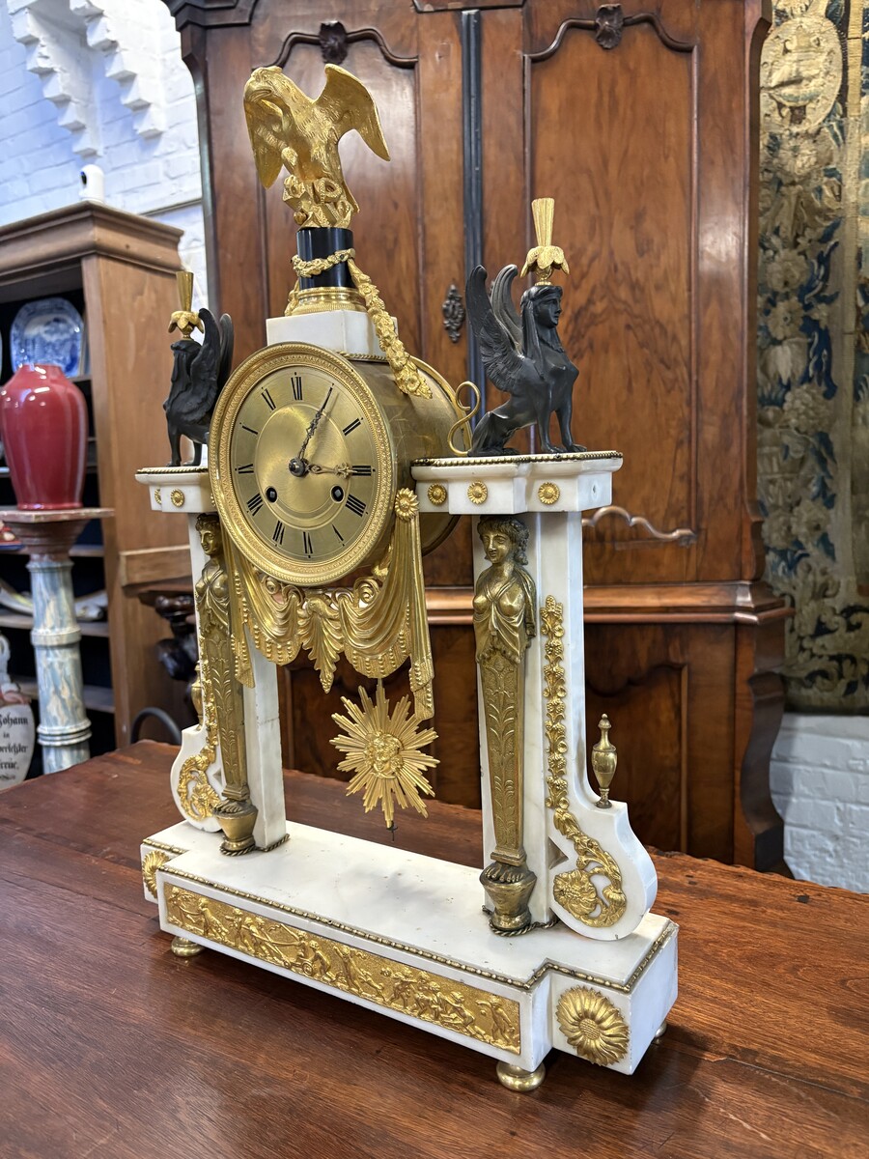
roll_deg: +1.0
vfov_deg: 67.3
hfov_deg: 53.1
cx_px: 434
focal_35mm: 26
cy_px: 580
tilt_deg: -7.2
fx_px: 870
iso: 400
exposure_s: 1/50
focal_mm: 5.96
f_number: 1.6
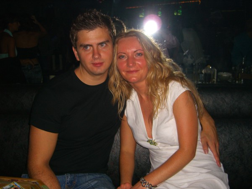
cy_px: 94
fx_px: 277
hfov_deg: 49.0
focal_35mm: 38
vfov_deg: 37.7
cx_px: 126
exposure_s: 1/60
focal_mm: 7.9
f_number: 2.8
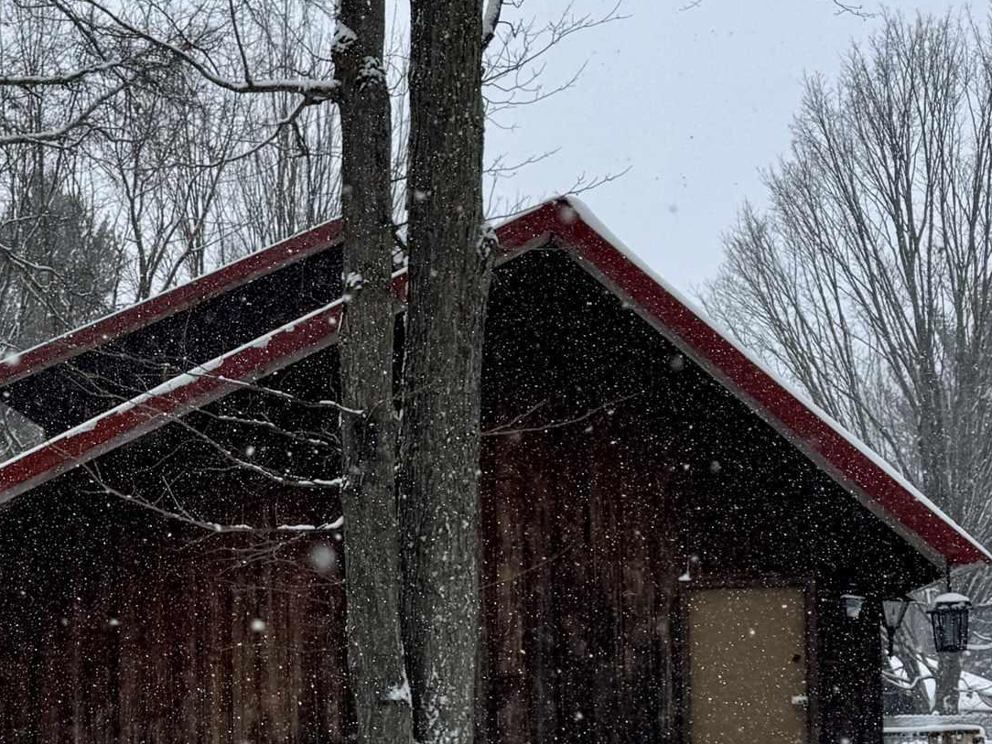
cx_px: -141
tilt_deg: +2.1
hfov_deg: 26.0
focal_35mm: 68
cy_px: 671
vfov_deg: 21.1
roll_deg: +0.5
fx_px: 1949
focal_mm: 6.76
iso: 80
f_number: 1.78
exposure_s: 1/1488
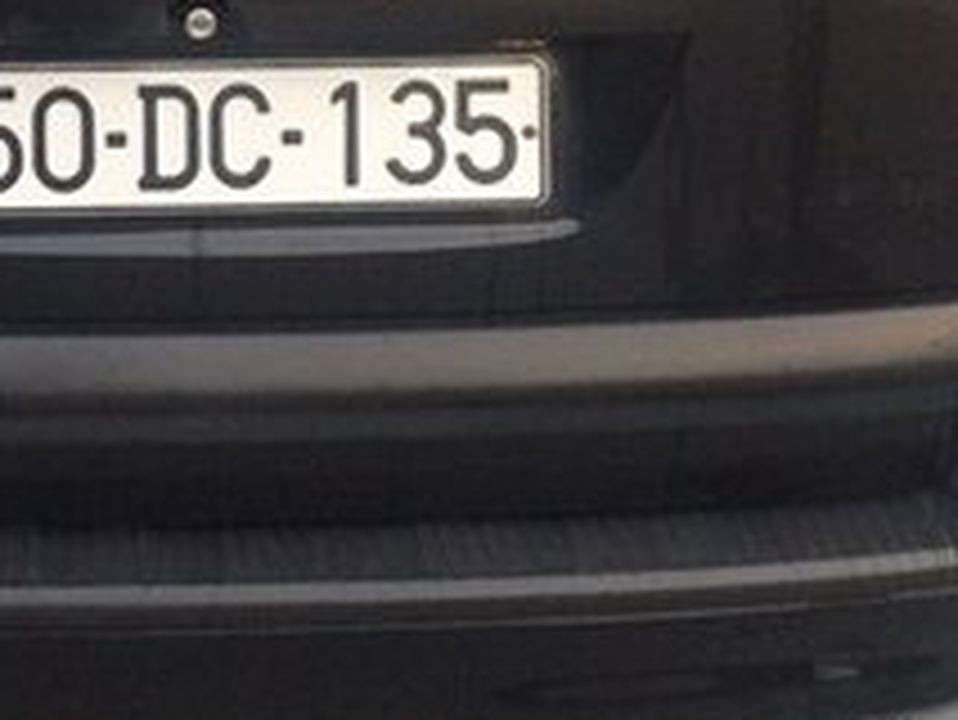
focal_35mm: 90
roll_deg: +2.8
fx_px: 2492
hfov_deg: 21.2
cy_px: -119
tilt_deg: -12.1
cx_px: 67
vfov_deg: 15.9
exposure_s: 1/33
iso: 80
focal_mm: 4.15
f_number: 2.2
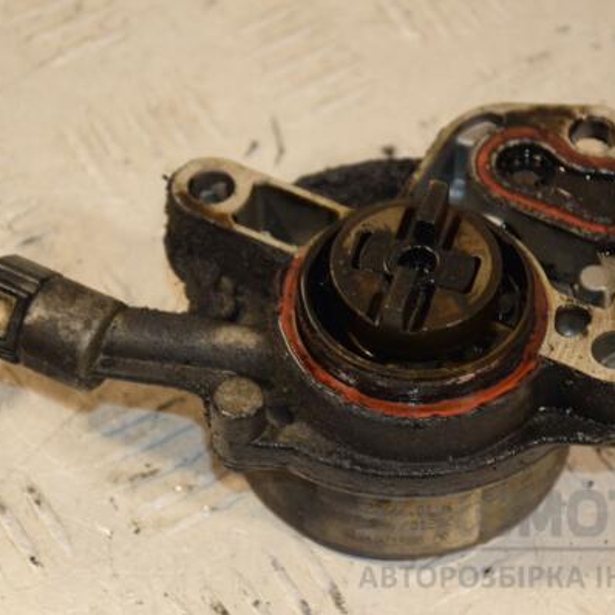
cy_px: 308
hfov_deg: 10.1
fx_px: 3477
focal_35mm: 173
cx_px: 329
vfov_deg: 10.1
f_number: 5.6
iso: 800
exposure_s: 1/160
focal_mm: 90
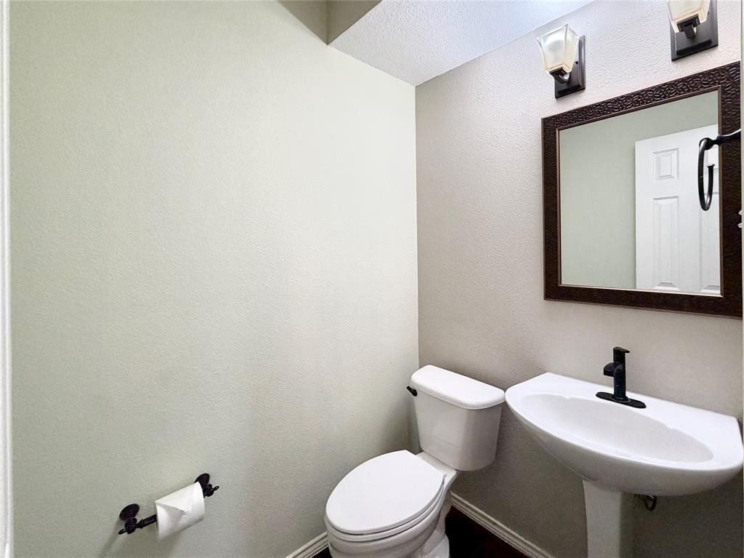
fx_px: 301
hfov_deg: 102.1
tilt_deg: +0.6
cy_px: 279
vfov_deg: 85.6
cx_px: 372
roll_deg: +0.3
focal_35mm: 14
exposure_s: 1/60
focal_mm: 2.22
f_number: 2.2
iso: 200
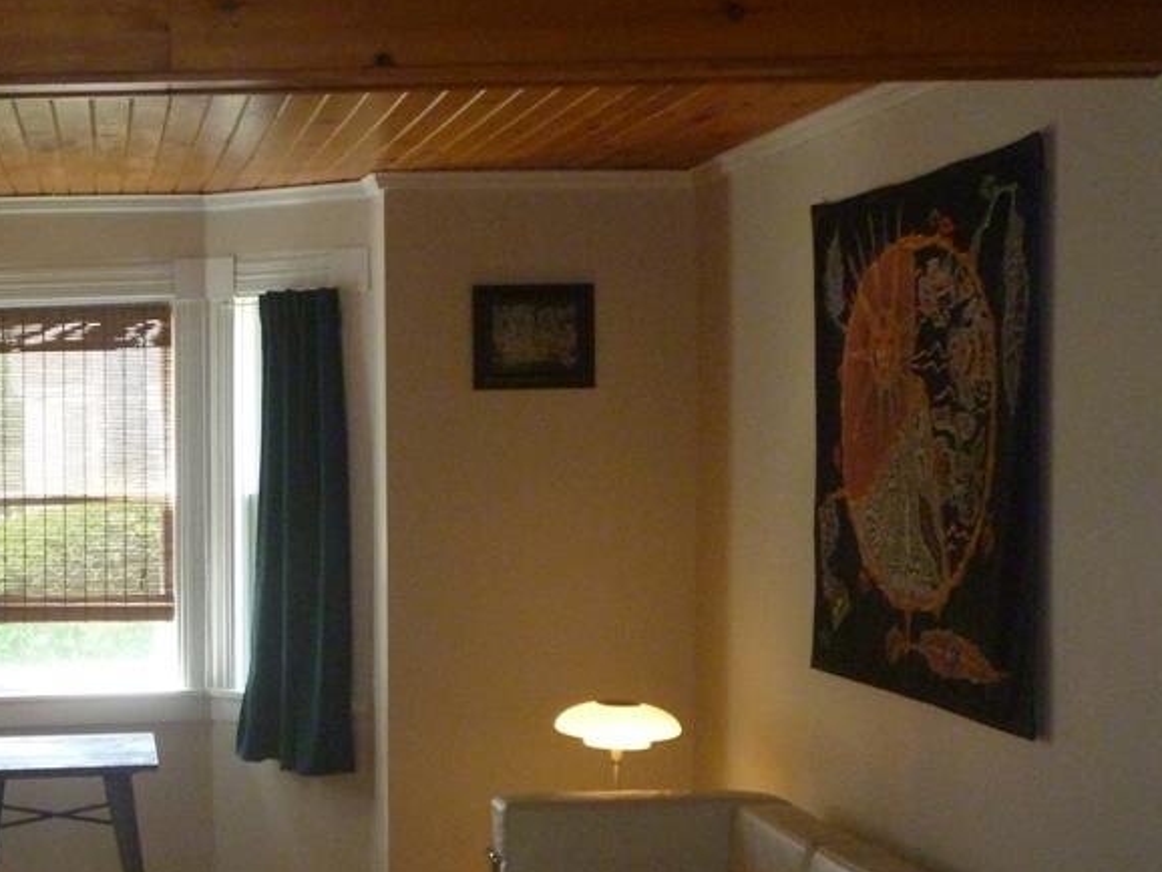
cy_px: 559
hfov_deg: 30.0
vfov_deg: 23.6
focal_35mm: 62
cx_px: 149
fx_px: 2082
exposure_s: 1/60
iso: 400
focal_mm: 6.3
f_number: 3.5
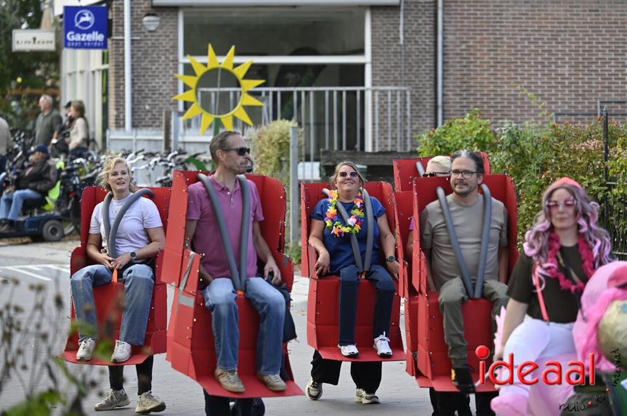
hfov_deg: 9.8
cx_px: 314
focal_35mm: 210
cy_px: 208
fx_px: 3653
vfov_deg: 6.5
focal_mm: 210
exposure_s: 1/320
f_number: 5
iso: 320
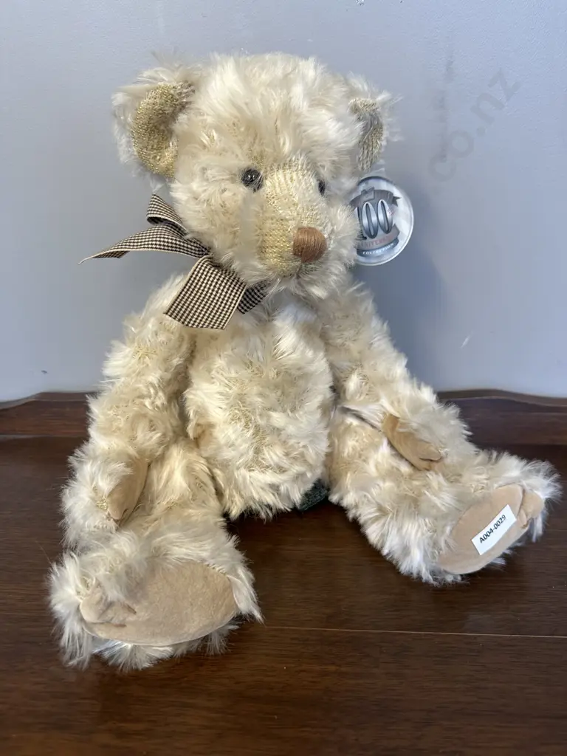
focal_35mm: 24
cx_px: 284
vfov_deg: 71.6
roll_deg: +0.0
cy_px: 378
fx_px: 524
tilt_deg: -21.4
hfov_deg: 56.8
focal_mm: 6.86
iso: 125
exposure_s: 1/50
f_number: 1.78
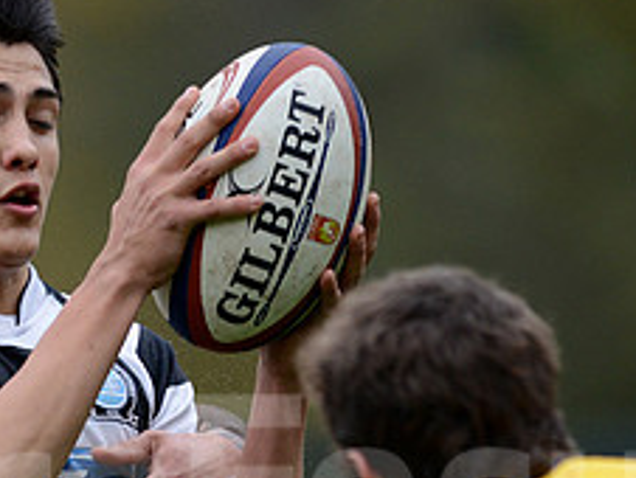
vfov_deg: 1.4
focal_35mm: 1035
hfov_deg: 1.9
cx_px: 68
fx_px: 19036
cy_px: 479
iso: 1100
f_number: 4
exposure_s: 1/800
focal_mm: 420
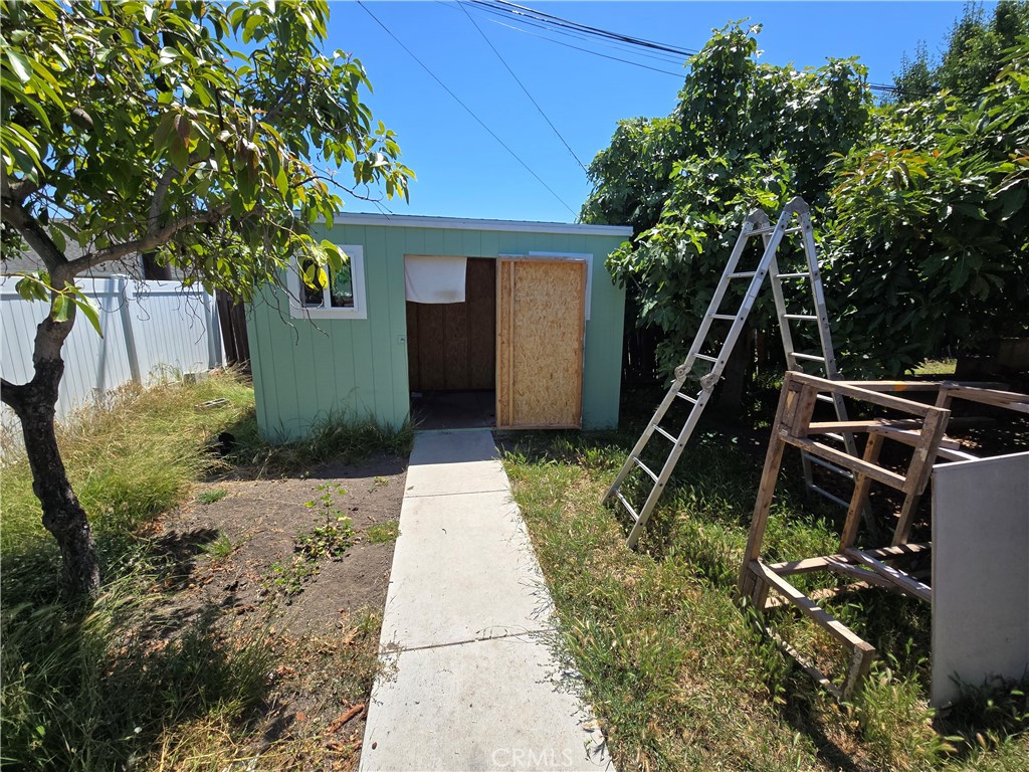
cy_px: 386
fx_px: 386
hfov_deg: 106.2
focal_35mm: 13
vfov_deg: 89.9
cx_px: 514
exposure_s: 1/1619
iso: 50
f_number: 2.2
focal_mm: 2.2
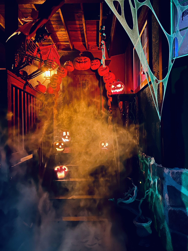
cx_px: 94
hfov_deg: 53.1
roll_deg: +0.2
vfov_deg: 67.3
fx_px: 188
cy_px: 126
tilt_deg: +0.3
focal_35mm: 26
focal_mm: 5.7
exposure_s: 1/9
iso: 800
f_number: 1.5
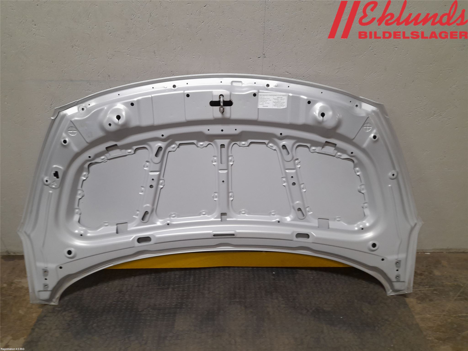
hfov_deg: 69.4
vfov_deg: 54.9
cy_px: 176
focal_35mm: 25
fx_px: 338
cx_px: 234
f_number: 2
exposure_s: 1/50
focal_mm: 4.6
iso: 160
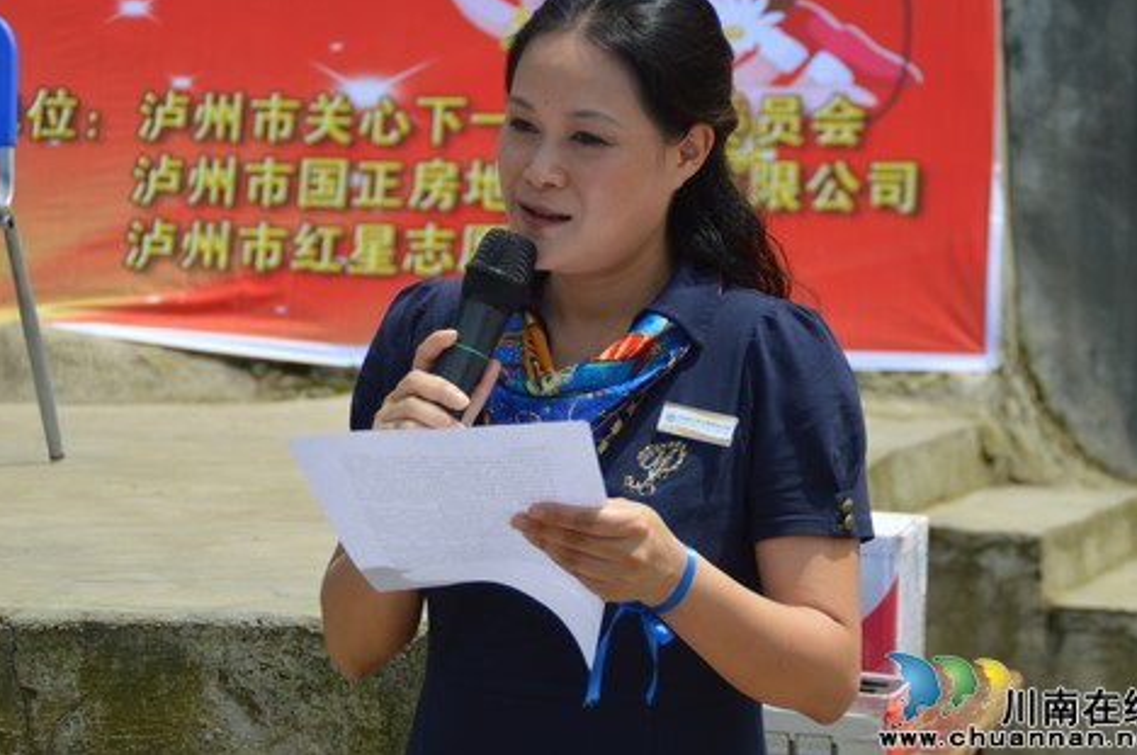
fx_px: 3439
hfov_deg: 18.8
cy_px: 357
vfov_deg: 12.5
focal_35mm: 109
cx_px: 586
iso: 100
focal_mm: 68
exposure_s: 1/640
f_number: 6.3
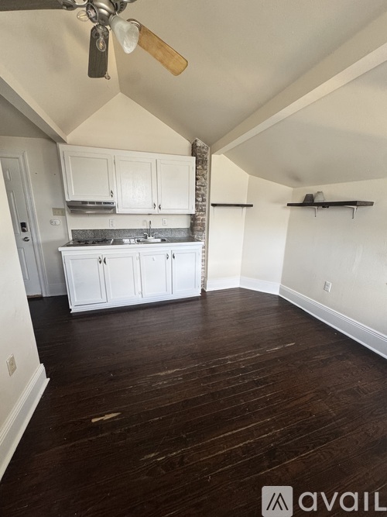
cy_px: 258
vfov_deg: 102.1
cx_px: 194
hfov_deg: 85.7
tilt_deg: -14.2
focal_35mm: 14
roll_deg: -0.1
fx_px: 209
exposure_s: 1/99
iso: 200
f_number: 2.2
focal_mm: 2.22
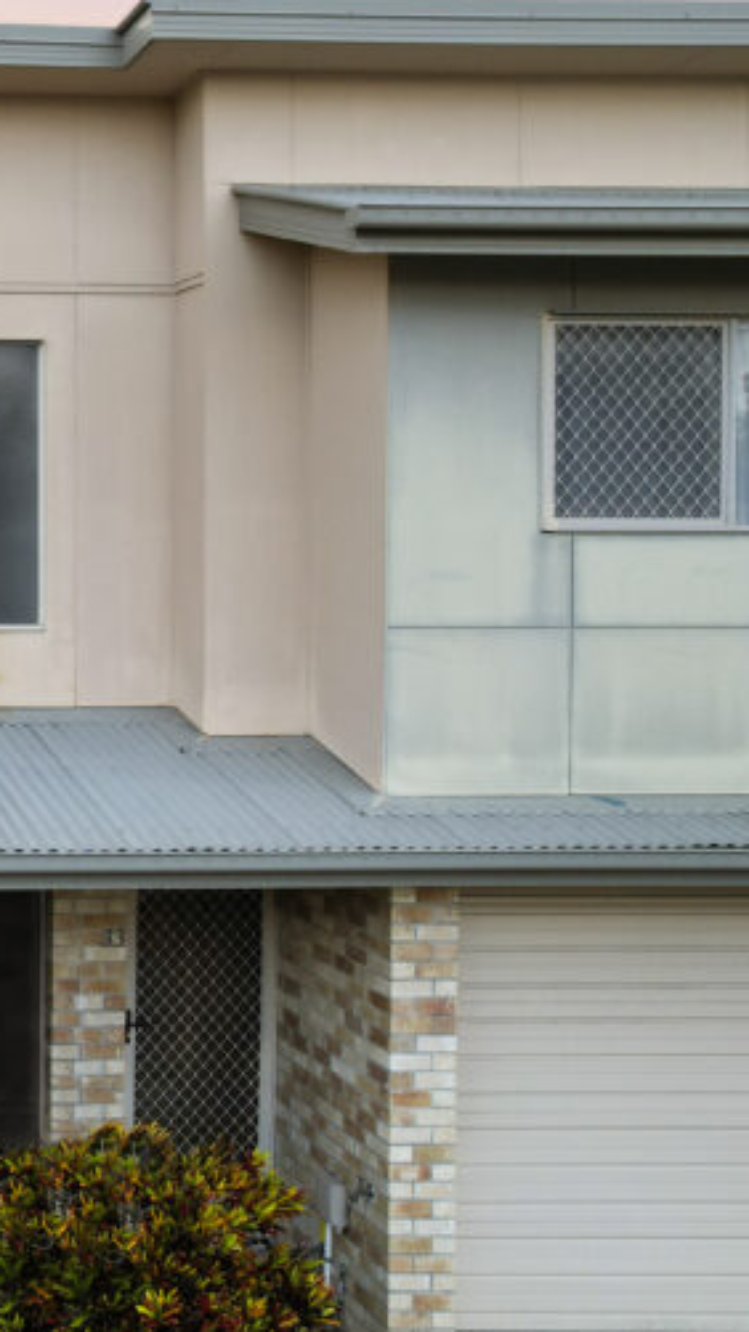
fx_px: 1661
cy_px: 535
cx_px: -483
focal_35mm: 47
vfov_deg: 43.5
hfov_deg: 20.3
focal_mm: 8.38
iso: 150
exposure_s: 1/320
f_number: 2.8
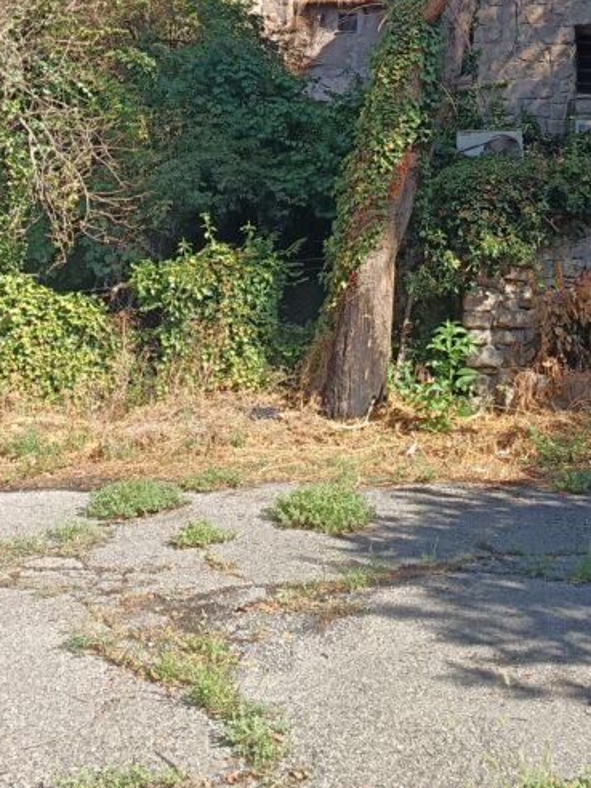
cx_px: 413
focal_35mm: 50
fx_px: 1138
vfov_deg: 34.5
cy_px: -10
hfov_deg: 28.8
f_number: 1.75
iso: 100
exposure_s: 1/202
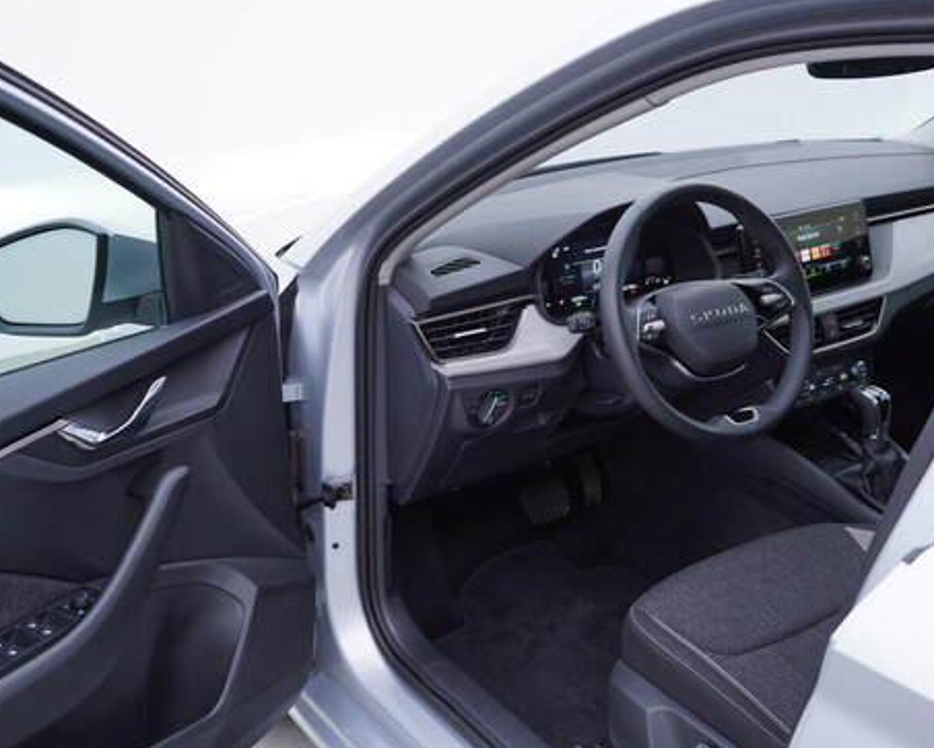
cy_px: 374
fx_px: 1134
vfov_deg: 36.5
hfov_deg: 44.7
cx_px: 520
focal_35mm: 41
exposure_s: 1/50
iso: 125
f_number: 3.2
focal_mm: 24
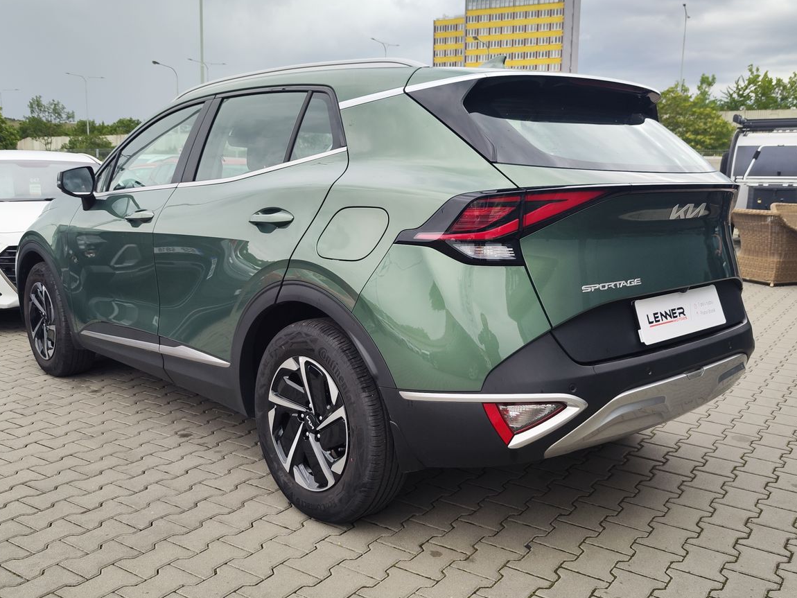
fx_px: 553
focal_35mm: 24
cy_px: 305
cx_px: 384
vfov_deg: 56.8
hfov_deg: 71.6
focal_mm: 7.01
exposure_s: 1/164
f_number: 1.69
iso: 50
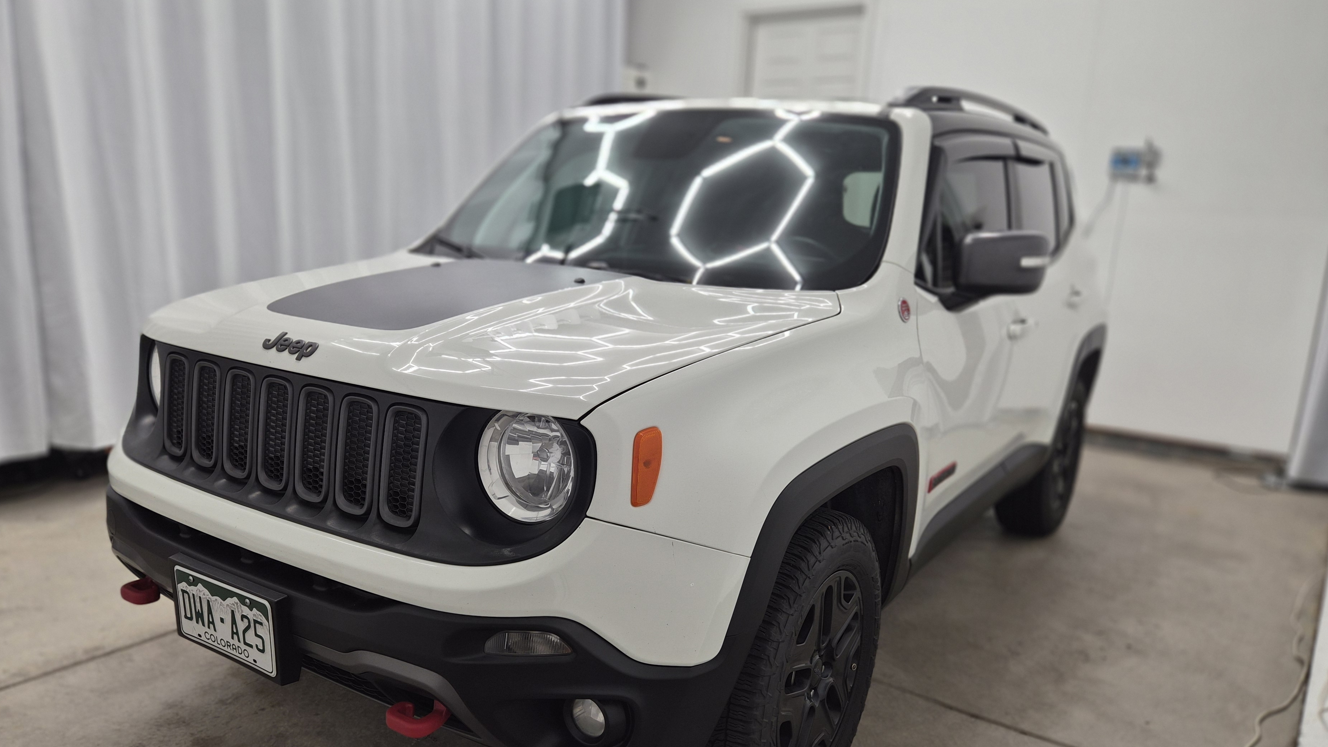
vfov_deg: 42.5
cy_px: 470
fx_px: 951
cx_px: 625
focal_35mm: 27
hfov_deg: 69.8
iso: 40
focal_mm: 5.4
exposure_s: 1/55
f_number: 1.8
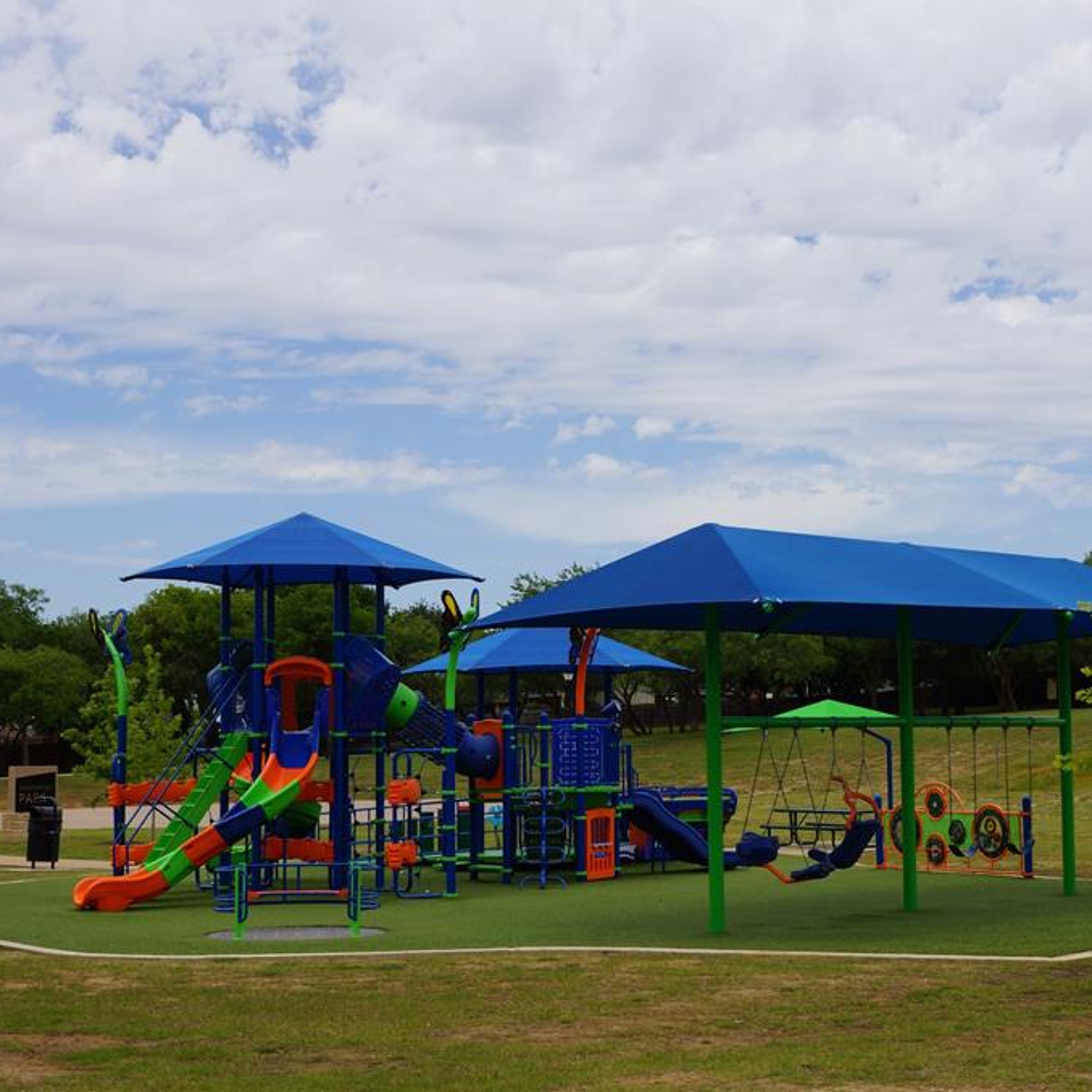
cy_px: 544
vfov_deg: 31.6
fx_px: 1927
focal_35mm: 54
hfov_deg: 31.3
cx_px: 742
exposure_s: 1/125
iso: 100
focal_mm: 28
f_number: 16
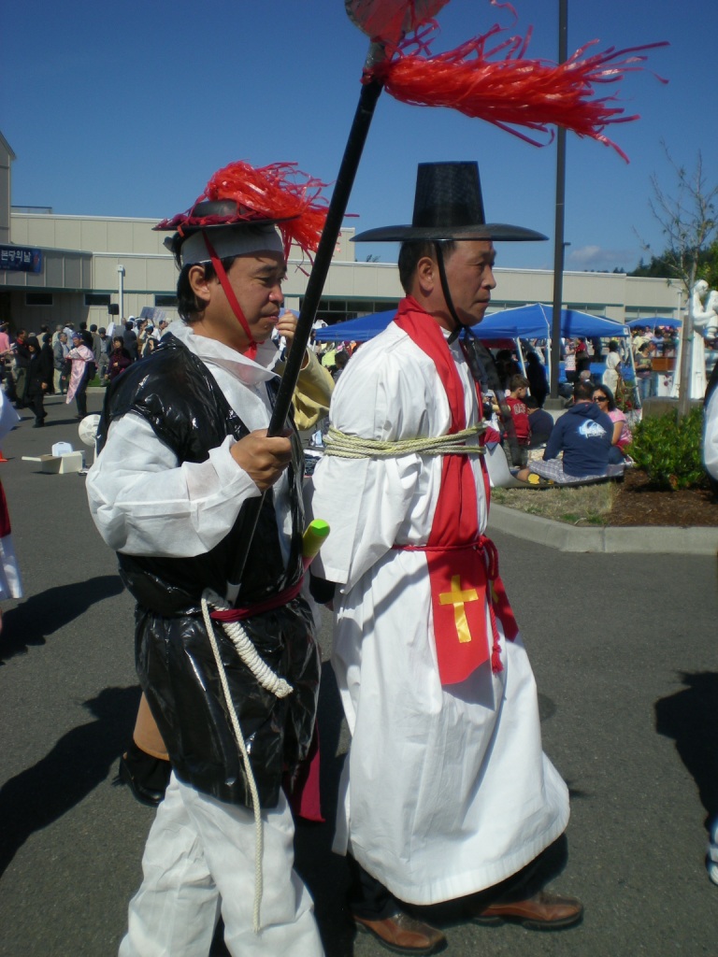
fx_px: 1051
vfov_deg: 49.0
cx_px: 359
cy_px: 478
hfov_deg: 37.7
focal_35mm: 38
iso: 50
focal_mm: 6.3
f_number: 4.6
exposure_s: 1/799
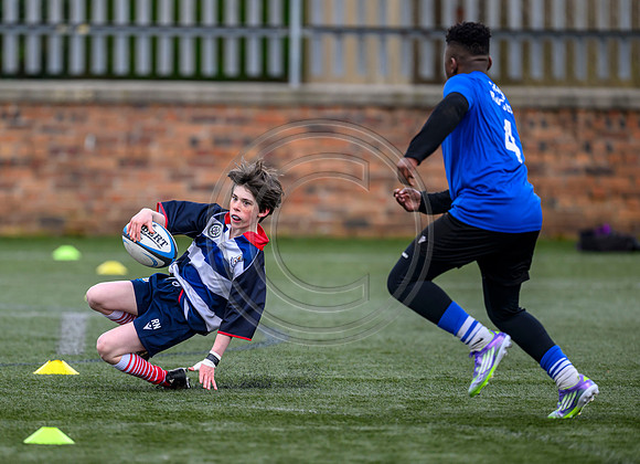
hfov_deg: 4.6
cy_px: 231
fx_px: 8021
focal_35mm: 439
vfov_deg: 3.3
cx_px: 286
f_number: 3.5
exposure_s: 1/2000
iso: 500
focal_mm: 400
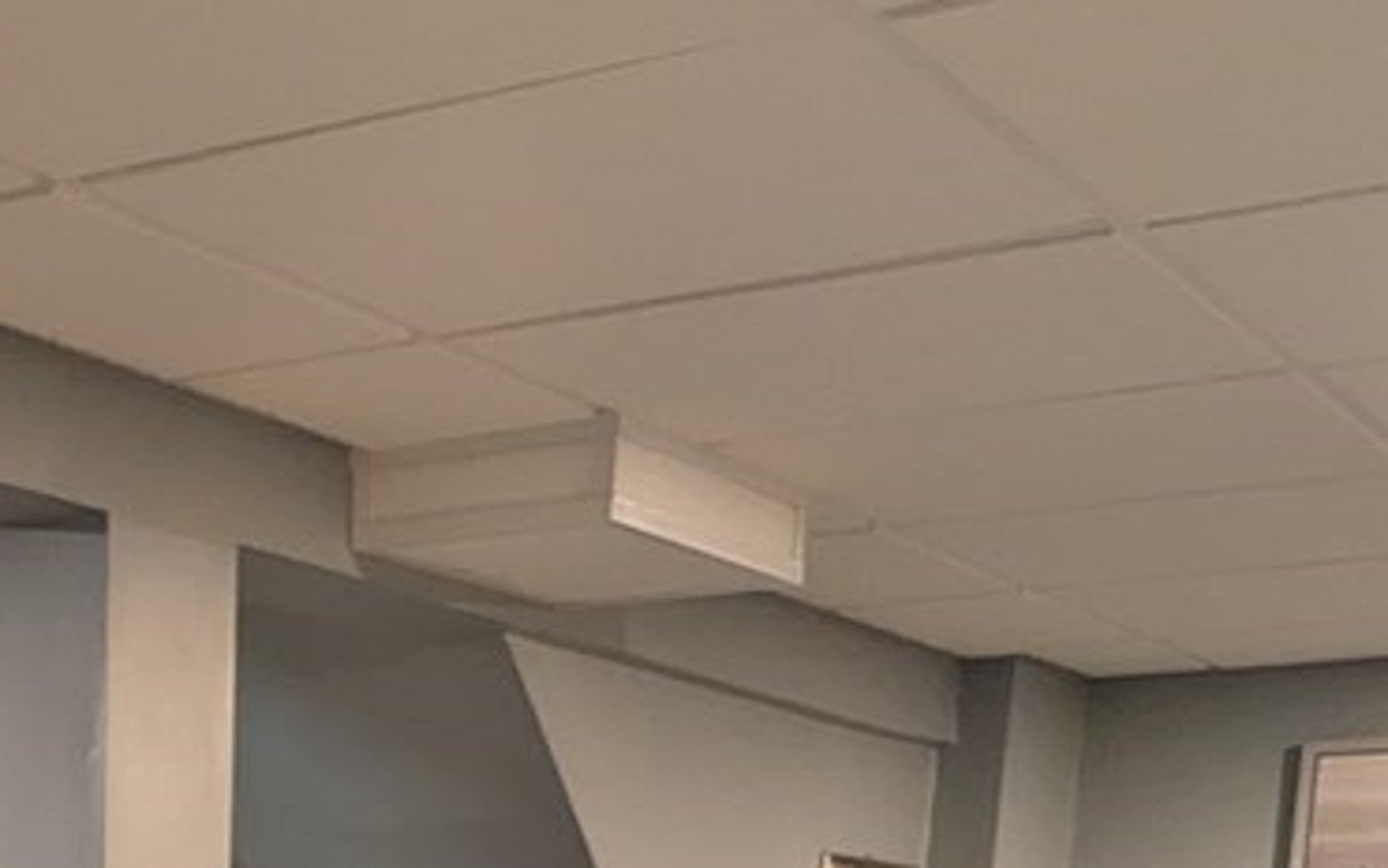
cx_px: -60
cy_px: 1942
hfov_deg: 27.4
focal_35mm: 70
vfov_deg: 14.2
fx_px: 2648
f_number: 1.7
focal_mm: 2.02
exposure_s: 1/27
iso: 172
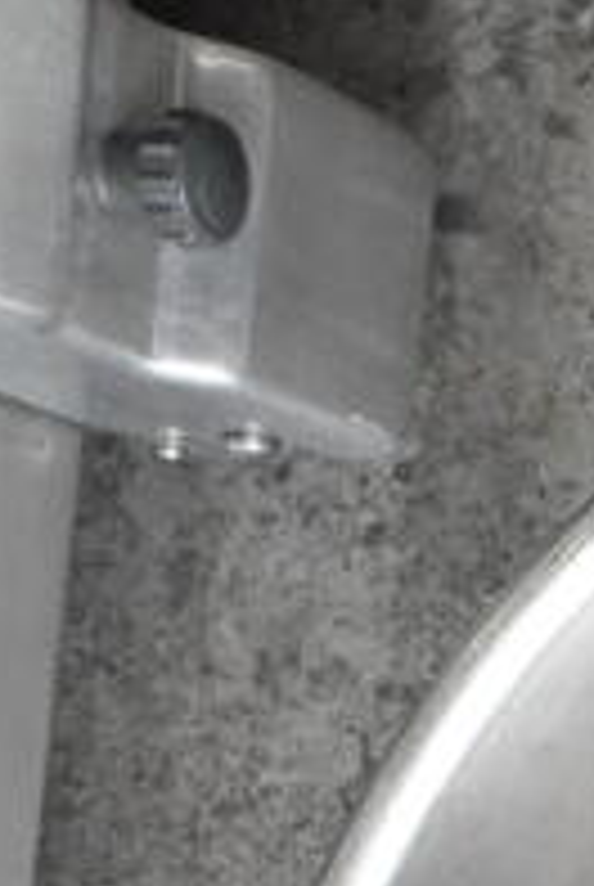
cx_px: 1346
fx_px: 3773
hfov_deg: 8.4
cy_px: 1403
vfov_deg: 12.6
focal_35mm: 153
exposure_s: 1/250
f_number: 8
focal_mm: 22
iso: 1600
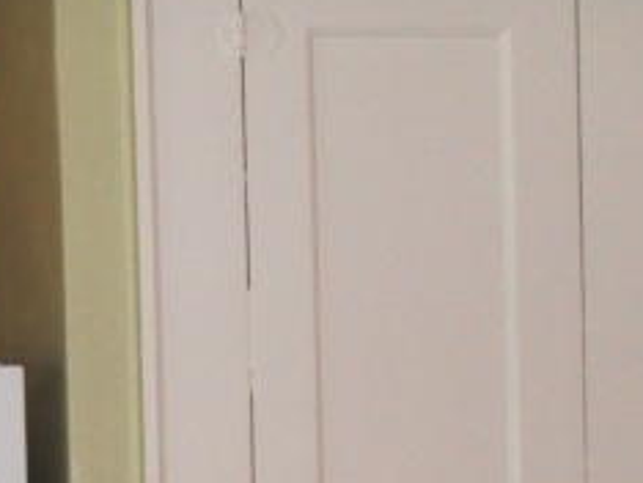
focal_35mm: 153
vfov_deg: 9.2
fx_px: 2845
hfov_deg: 11.8
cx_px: -566
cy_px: 906
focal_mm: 6.2
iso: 200
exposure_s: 1/45
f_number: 2.8
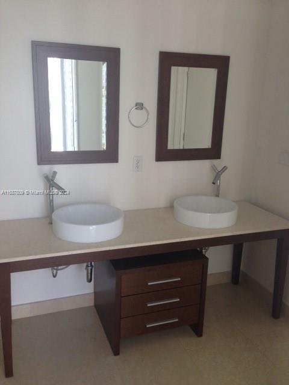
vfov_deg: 55.4
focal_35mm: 33
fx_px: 367
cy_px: 192
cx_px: 144
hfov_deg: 42.9
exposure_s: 1/60
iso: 64
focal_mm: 4.12
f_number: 2.4
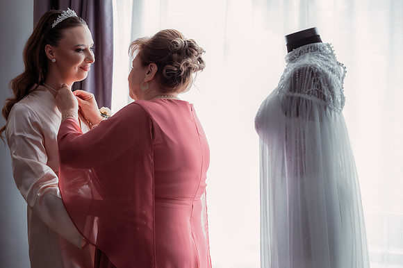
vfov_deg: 14.8
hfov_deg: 22.1
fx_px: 1033
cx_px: 184
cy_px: 142
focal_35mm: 92
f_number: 3.2
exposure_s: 1/250
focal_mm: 85
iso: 1600
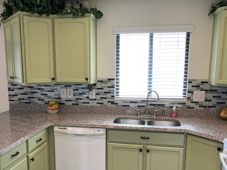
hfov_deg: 50.0
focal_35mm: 37
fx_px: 243
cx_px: 99
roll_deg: -0.8
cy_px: 107
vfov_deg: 38.4
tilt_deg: -11.0
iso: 50
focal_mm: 3.99
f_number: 1.8
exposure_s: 1/60
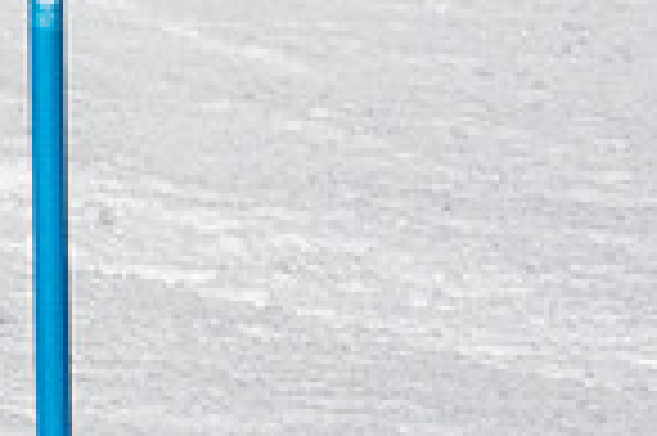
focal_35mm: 2956
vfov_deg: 0.5
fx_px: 53886
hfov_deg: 0.7
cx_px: -872
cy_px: -213
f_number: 8
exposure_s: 1/2000
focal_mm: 400
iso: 200
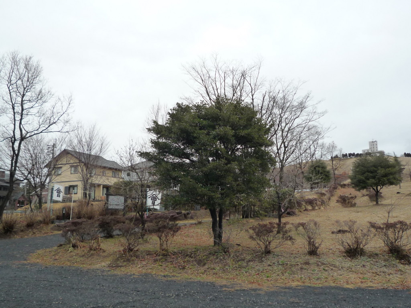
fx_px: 380
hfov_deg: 56.8
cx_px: 206
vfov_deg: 44.2
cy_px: 154
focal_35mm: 32
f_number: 2.8
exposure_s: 1/320
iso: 160
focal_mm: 4.4
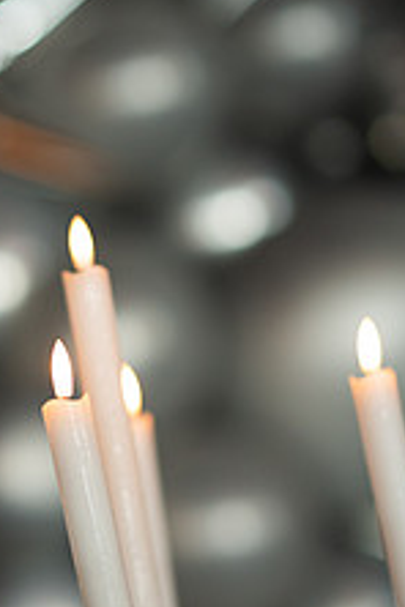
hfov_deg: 8.0
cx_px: 107
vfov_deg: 11.9
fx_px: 2902
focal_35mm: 172
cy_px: 358
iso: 640
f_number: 2
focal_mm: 85
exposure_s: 1/200
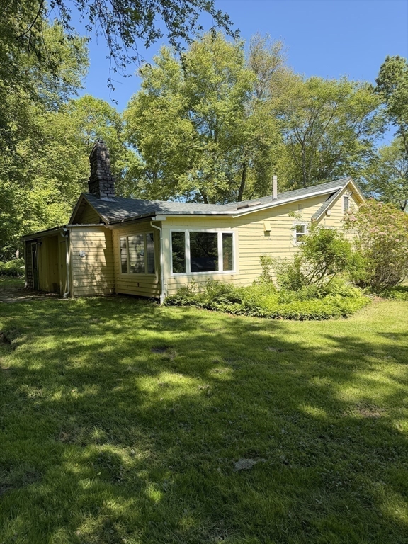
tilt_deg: -2.2
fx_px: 377
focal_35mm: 24
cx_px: 204
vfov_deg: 71.6
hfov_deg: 56.8
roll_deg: +1.7
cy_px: 272
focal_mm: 6.76
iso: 100
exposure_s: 1/2053
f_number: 1.78
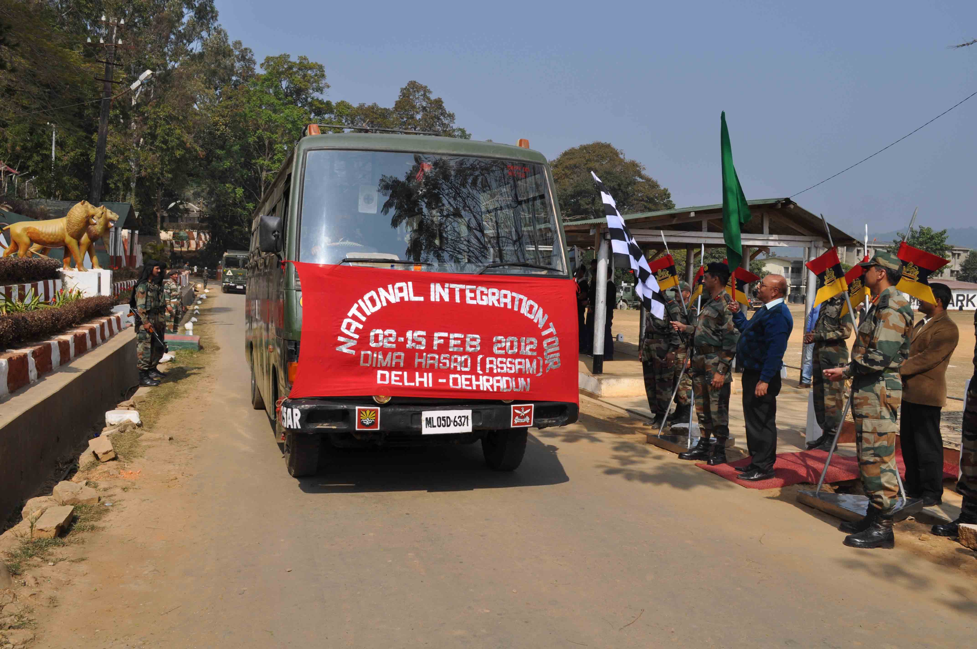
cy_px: 324
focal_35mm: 33
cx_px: 488
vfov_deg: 39.9
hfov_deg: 57.3
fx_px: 894
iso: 200
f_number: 10
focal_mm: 22
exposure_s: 1/400
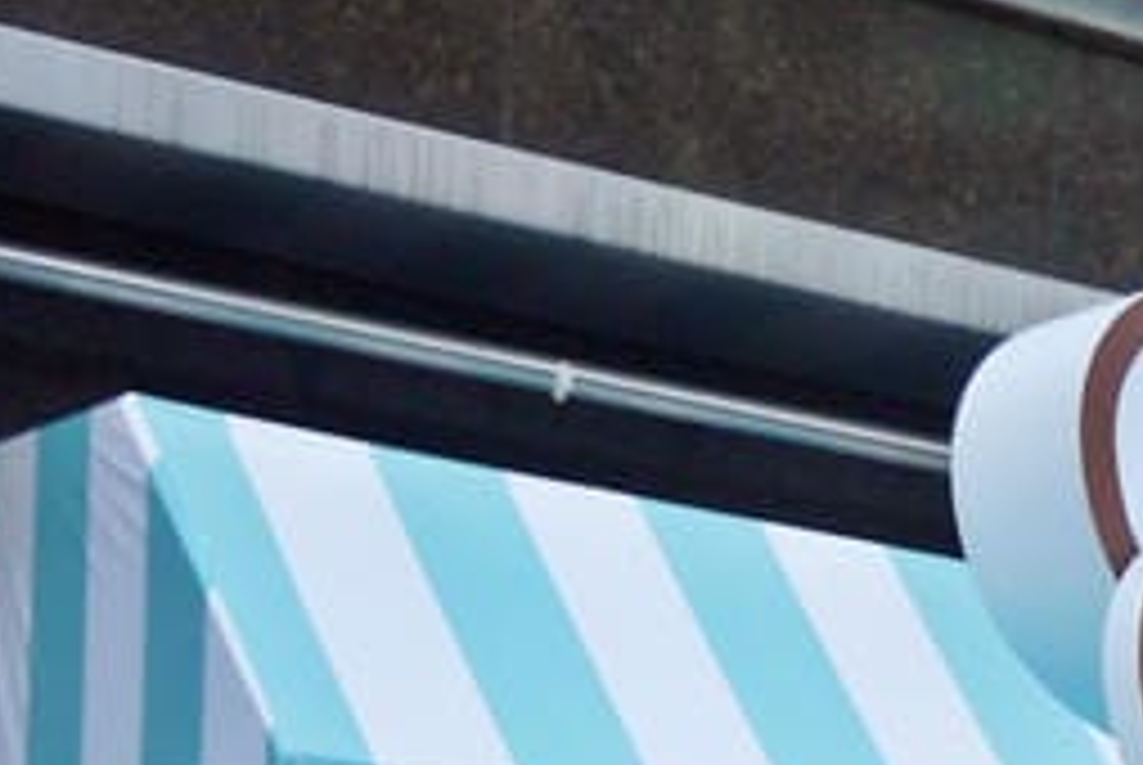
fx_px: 4990
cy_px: 1480
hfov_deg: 11.2
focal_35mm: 157
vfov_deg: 8.4
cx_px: 2601
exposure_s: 1/100
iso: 160
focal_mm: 16
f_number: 4
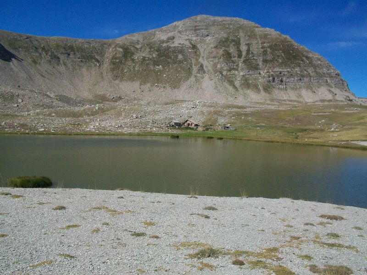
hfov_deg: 54.0
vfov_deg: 41.8
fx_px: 360
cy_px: 138
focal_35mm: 34
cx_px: 184
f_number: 5.5
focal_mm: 5.7
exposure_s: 1/640
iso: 80
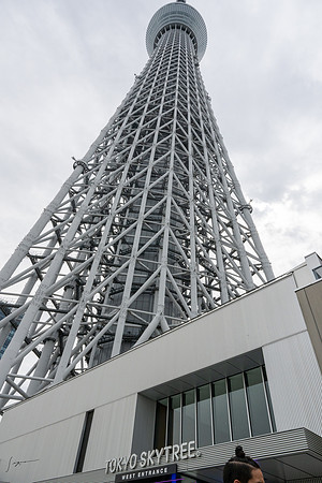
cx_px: 161
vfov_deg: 73.7
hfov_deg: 53.1
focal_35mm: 24
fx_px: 322
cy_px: 242
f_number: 16
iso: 500
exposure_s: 1/1000
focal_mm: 24
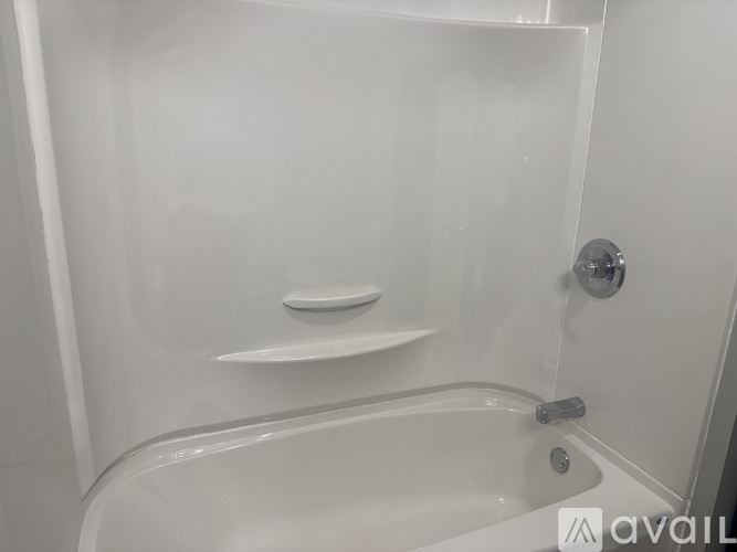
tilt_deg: -14.5
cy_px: 276
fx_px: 511
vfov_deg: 56.8
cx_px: 368
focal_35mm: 24
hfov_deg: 71.6
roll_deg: -1.6
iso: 64
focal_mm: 6.76
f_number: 1.78
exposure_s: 1/120
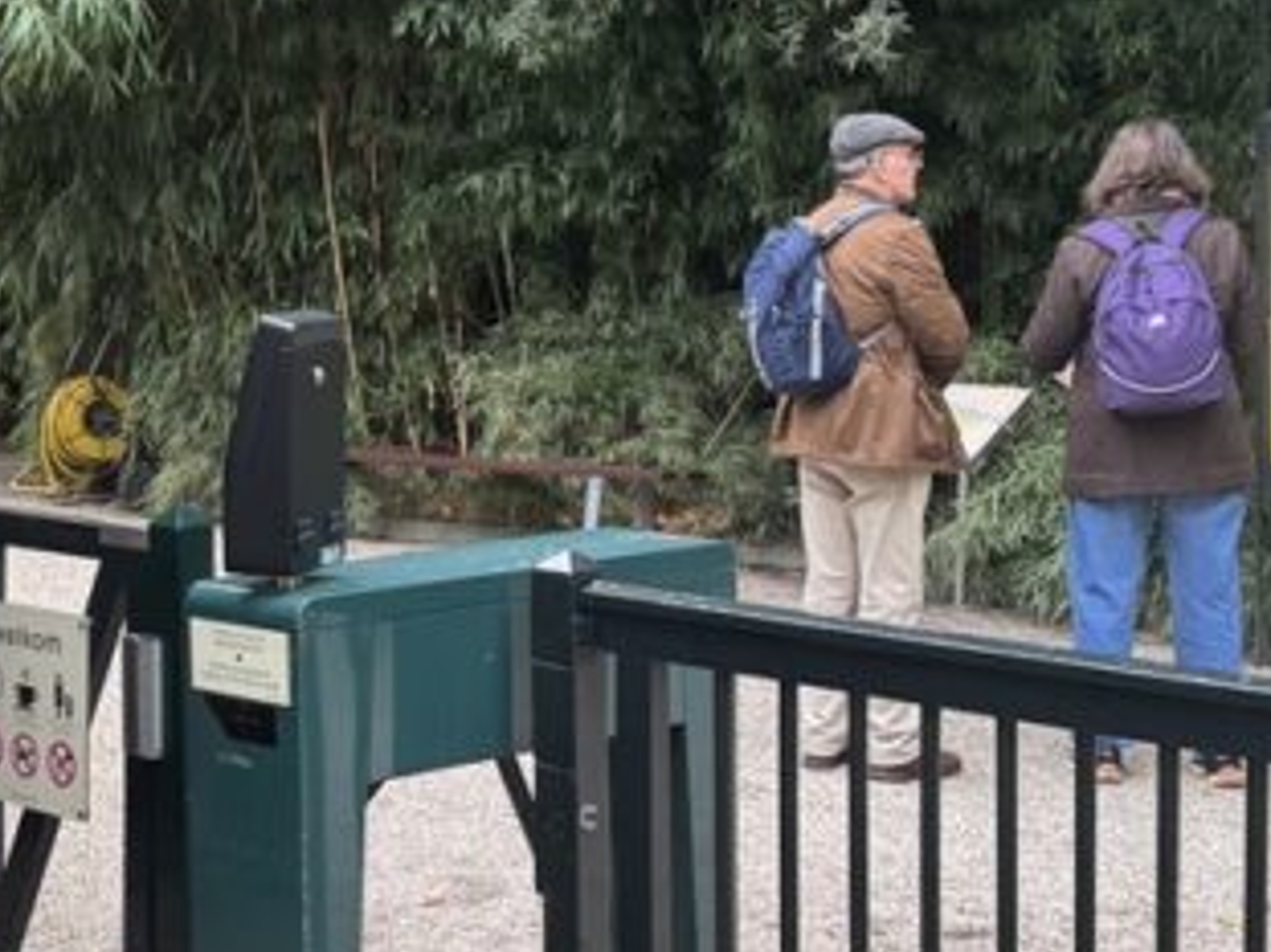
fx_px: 2900
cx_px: 204
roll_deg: +1.8
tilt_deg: -1.1
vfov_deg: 18.6
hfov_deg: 24.2
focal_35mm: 79
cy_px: 343
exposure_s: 1/121
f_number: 1.78
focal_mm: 6.76
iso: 100
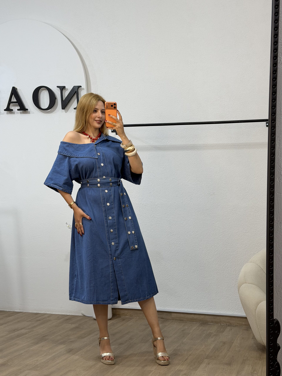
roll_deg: +0.2
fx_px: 521
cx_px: 141
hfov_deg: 30.3
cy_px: 188
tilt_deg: -19.3
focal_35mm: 48
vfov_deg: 39.7
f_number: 1.78
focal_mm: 6.76
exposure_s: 1/96
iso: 80
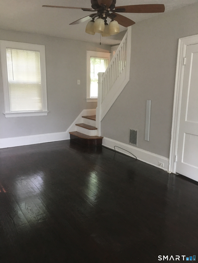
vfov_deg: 61.7
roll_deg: -1.2
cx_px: 99
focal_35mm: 29
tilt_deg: -8.0
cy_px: 132
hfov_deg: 48.2
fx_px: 221
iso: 64
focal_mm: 4.15
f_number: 2.2
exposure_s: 1/15
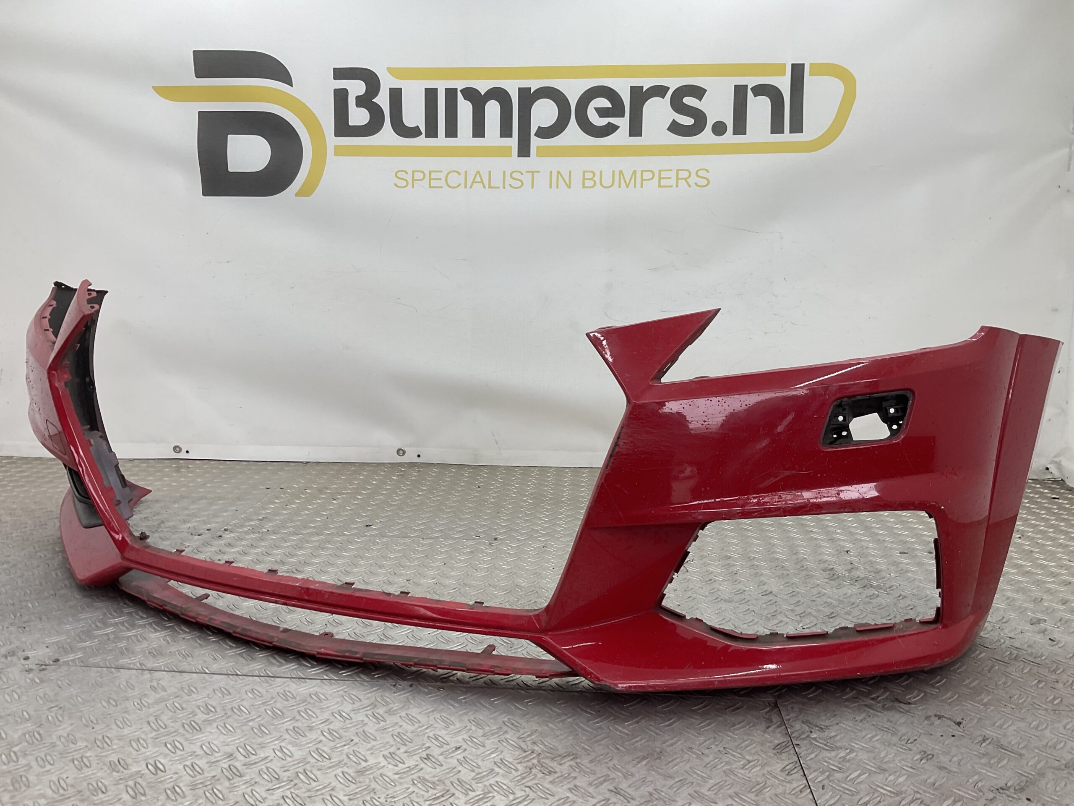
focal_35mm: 29
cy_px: 403
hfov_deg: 61.7
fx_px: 900
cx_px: 537
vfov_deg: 48.2
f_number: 1.8
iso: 20
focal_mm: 3
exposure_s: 1/120
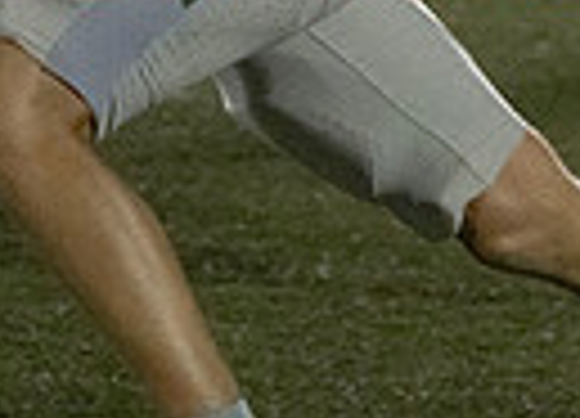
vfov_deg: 3.0
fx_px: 8031
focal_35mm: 486
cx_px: 282
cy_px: -255
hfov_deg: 4.1
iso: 20000
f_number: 4.5
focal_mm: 100
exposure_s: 1/1000
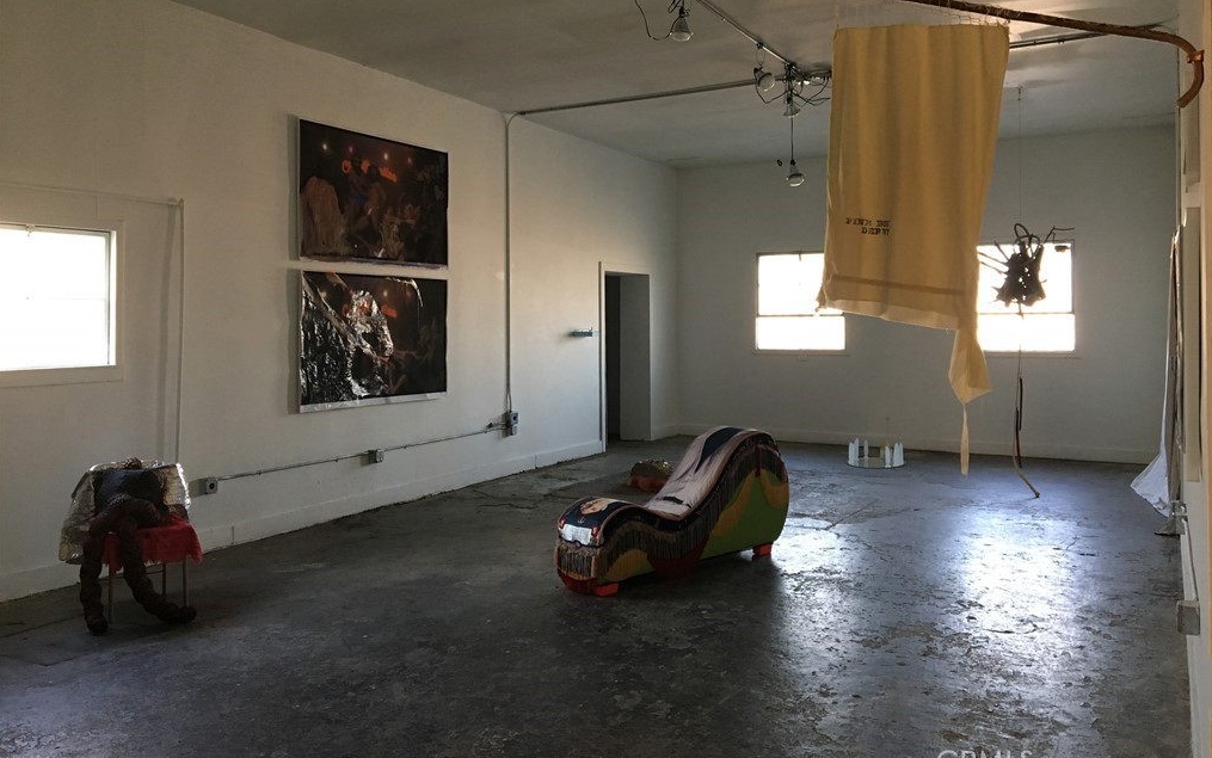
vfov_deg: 40.5
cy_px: 320
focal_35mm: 31
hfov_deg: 61.2
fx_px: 1024
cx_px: 608
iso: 125
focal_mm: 4.15
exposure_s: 1/30
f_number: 2.2
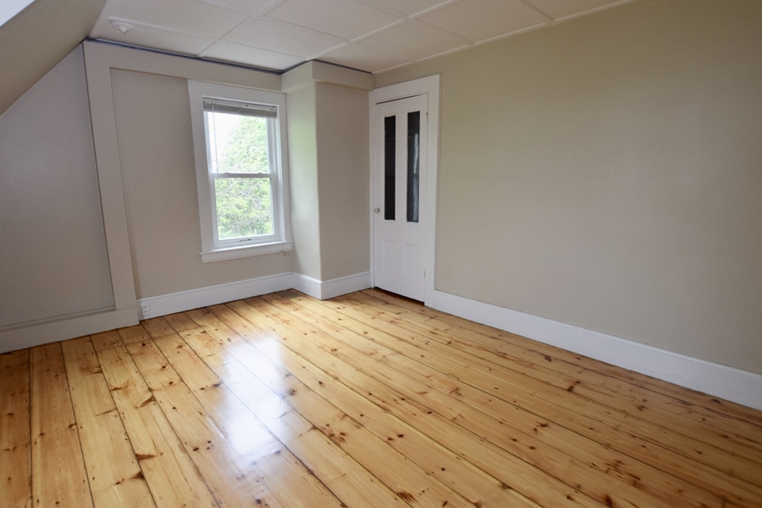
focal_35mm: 16
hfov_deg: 96.7
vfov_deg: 73.7
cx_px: 364
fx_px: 339
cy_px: 251
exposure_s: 1/100
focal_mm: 10
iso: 400
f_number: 5
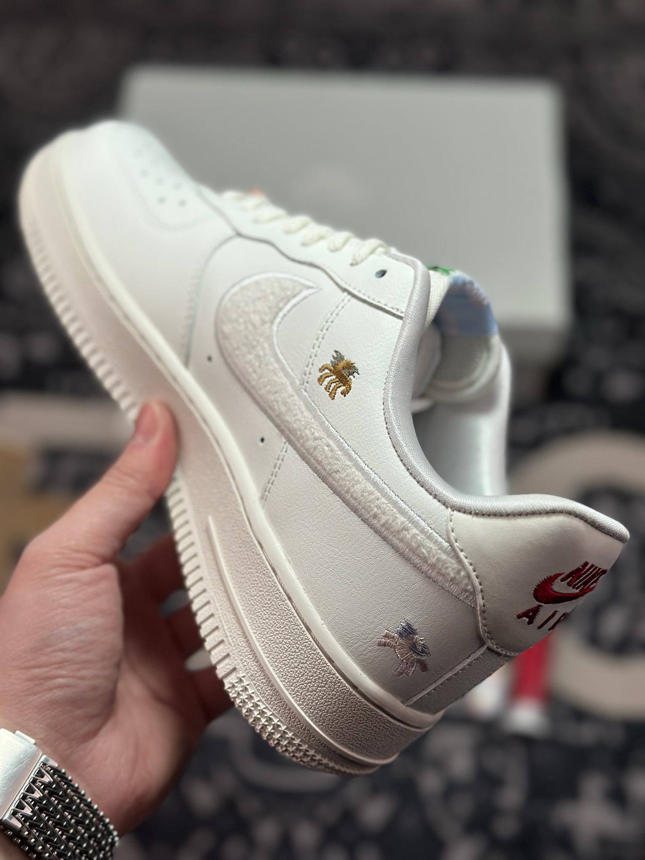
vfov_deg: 39.7
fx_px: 1193
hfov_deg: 30.3
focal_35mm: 48
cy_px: 430
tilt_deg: -59.0
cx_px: 322
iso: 80
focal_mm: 6.86
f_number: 1.78
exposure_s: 1/2304
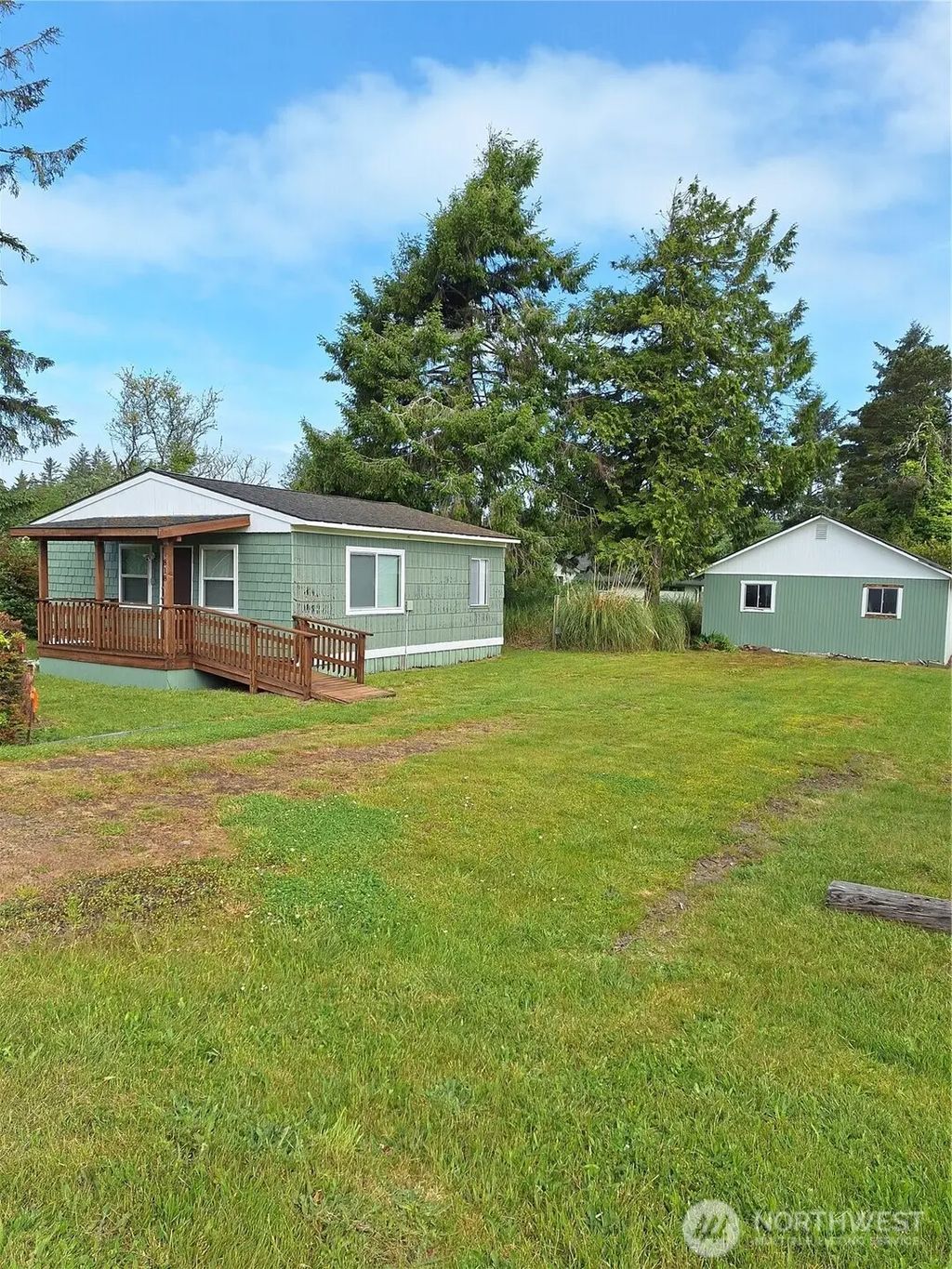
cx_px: 476
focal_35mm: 23
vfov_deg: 73.9
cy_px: 634
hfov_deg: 58.9
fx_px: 843
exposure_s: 1/2193
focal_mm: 5.54
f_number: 1.8
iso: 40
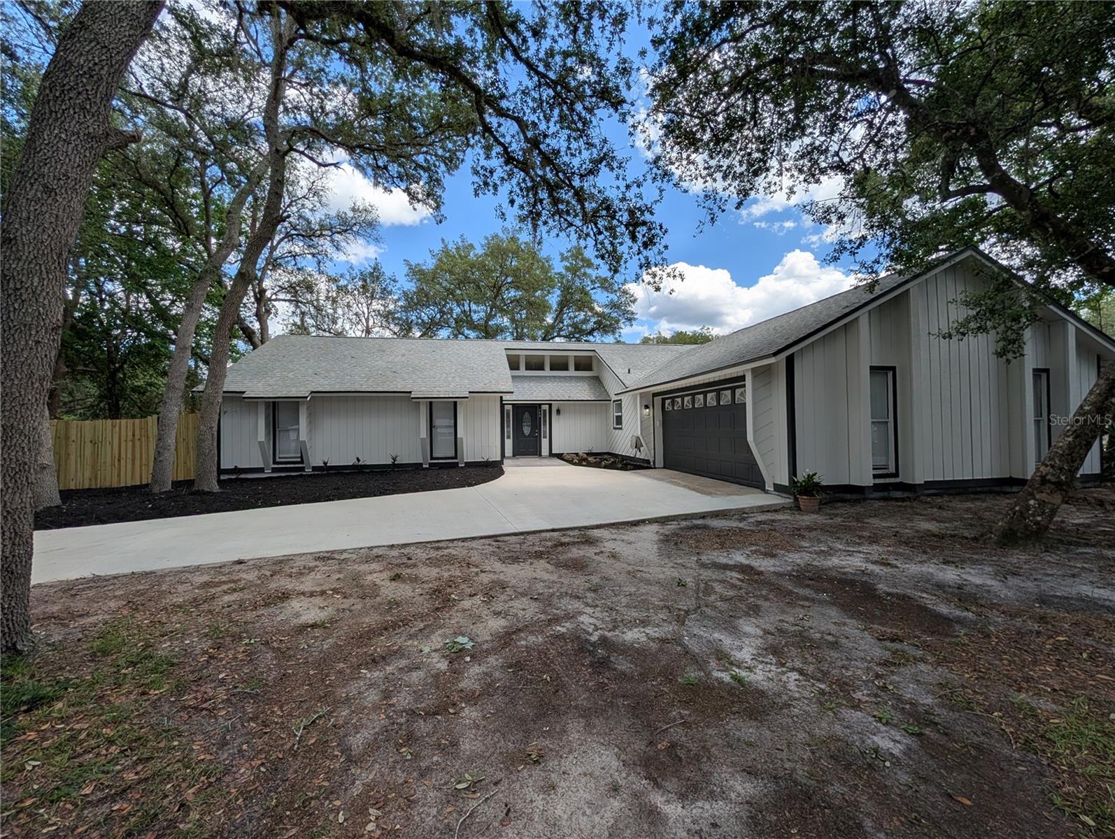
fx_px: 387
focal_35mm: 12
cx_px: 558
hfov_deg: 110.5
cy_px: 420
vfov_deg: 94.6
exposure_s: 1/2169
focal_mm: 2.02
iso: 46
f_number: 1.7
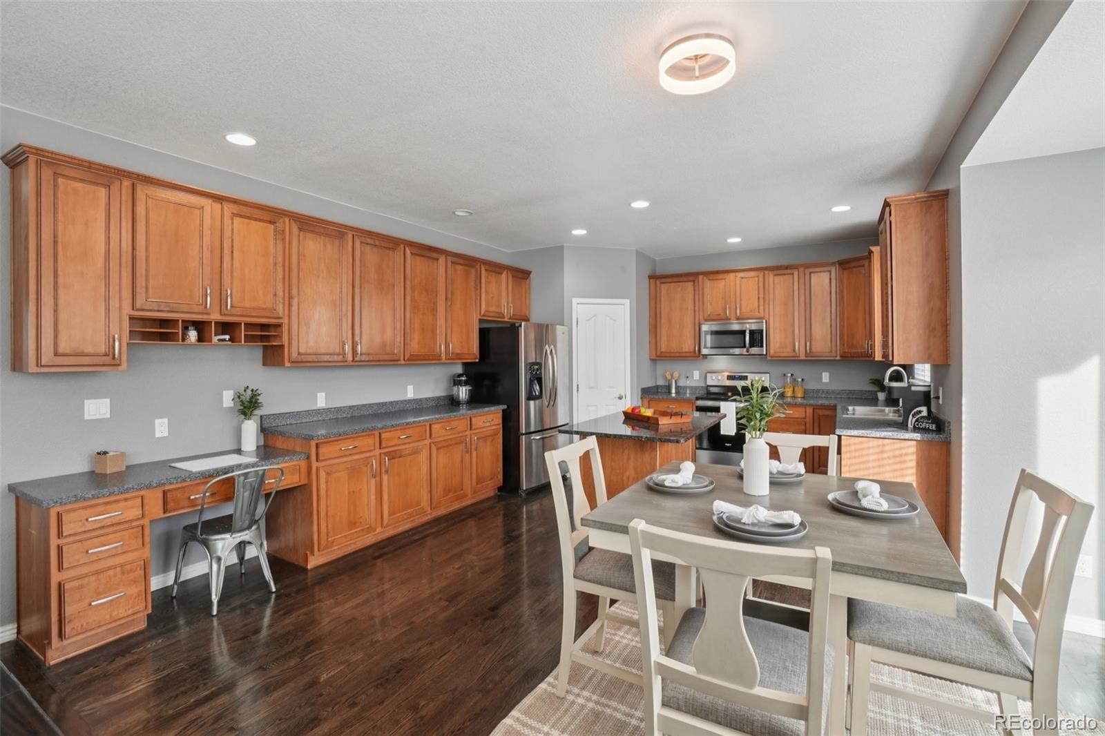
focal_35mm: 15
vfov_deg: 77.3
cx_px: 552
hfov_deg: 100.4
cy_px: 368
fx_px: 460
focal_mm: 10
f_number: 8
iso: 400
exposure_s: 1/20
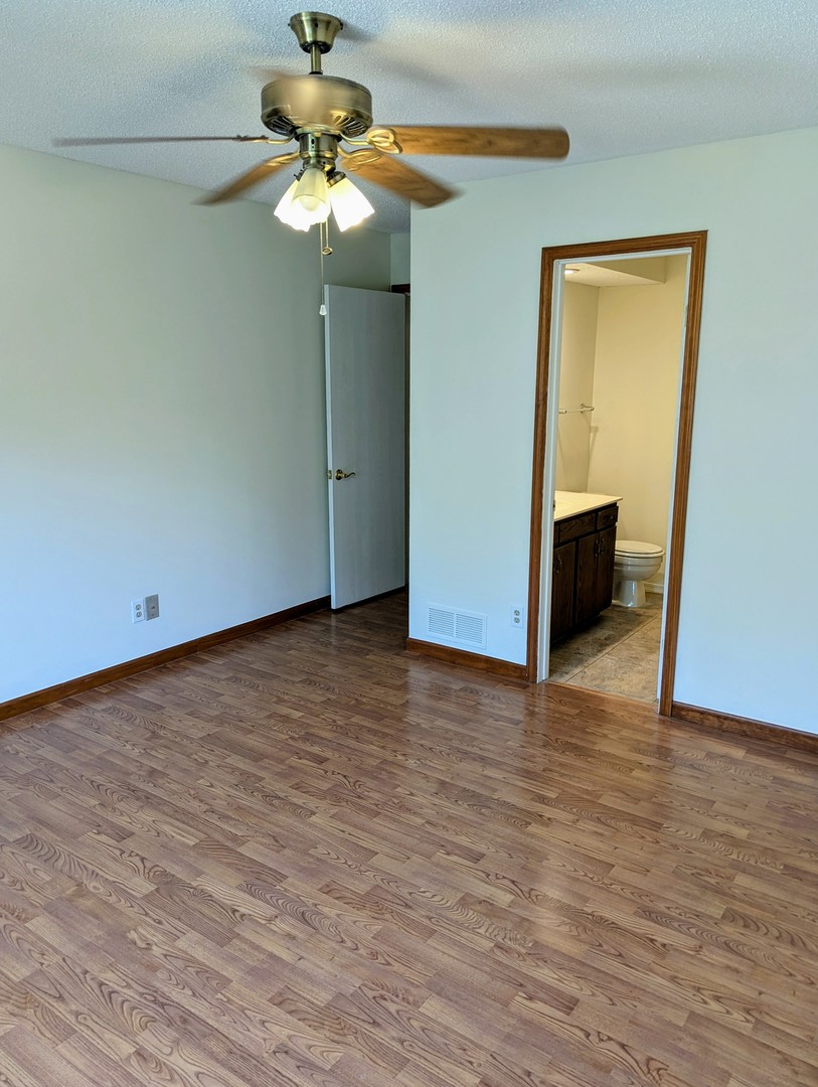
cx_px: 409
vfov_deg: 71.5
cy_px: 544
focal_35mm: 24
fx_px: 754
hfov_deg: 56.9
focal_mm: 6.81
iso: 105
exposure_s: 1/60
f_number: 1.85
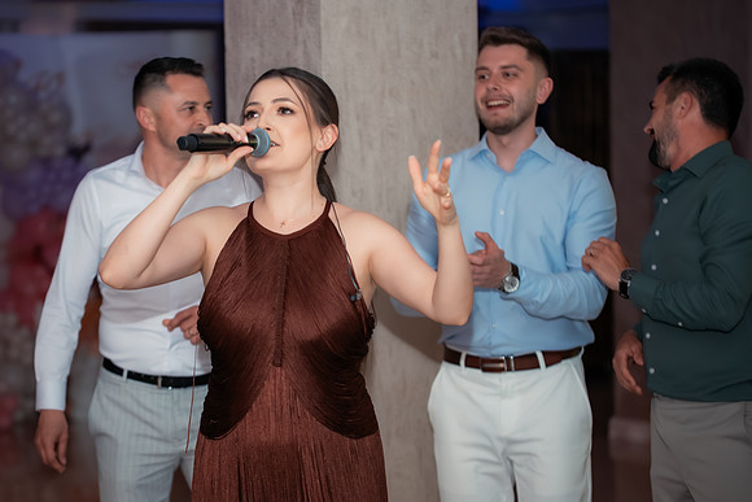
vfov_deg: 13.1
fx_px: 2191
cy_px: 228
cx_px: 314
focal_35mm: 105
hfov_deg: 19.5
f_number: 3
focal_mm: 90
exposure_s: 1/250
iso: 2000
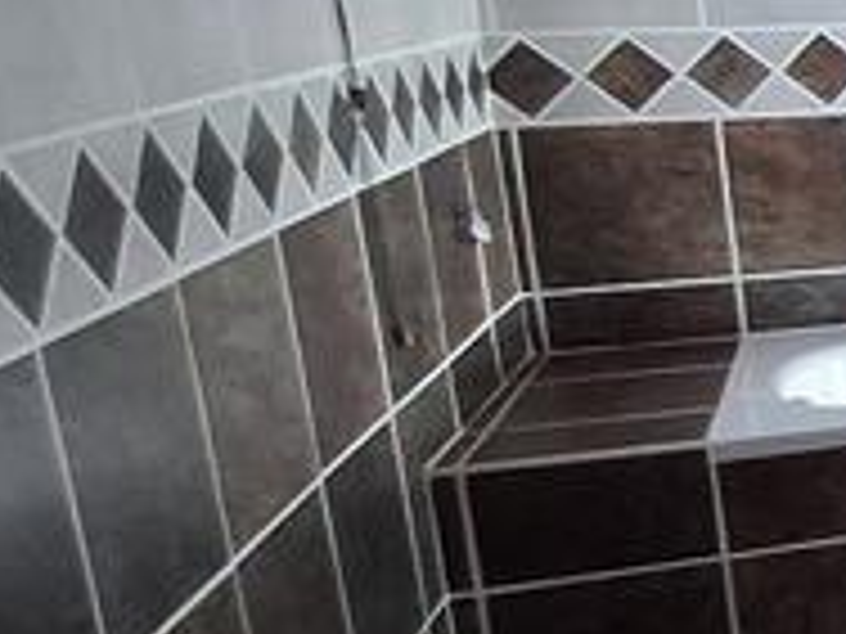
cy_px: 297
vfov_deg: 21.6
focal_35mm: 68
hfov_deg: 17.7
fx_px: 1662
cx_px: 1778
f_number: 2.2
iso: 50
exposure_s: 1/100
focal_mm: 1.64
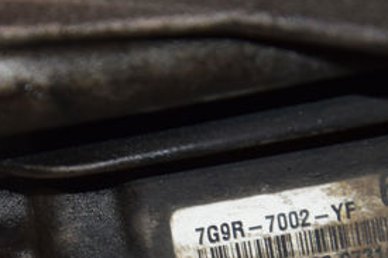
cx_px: 182
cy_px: 258
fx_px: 3005
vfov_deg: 4.9
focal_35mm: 279
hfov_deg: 7.4
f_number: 5.3
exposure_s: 1/60
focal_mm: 80
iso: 800
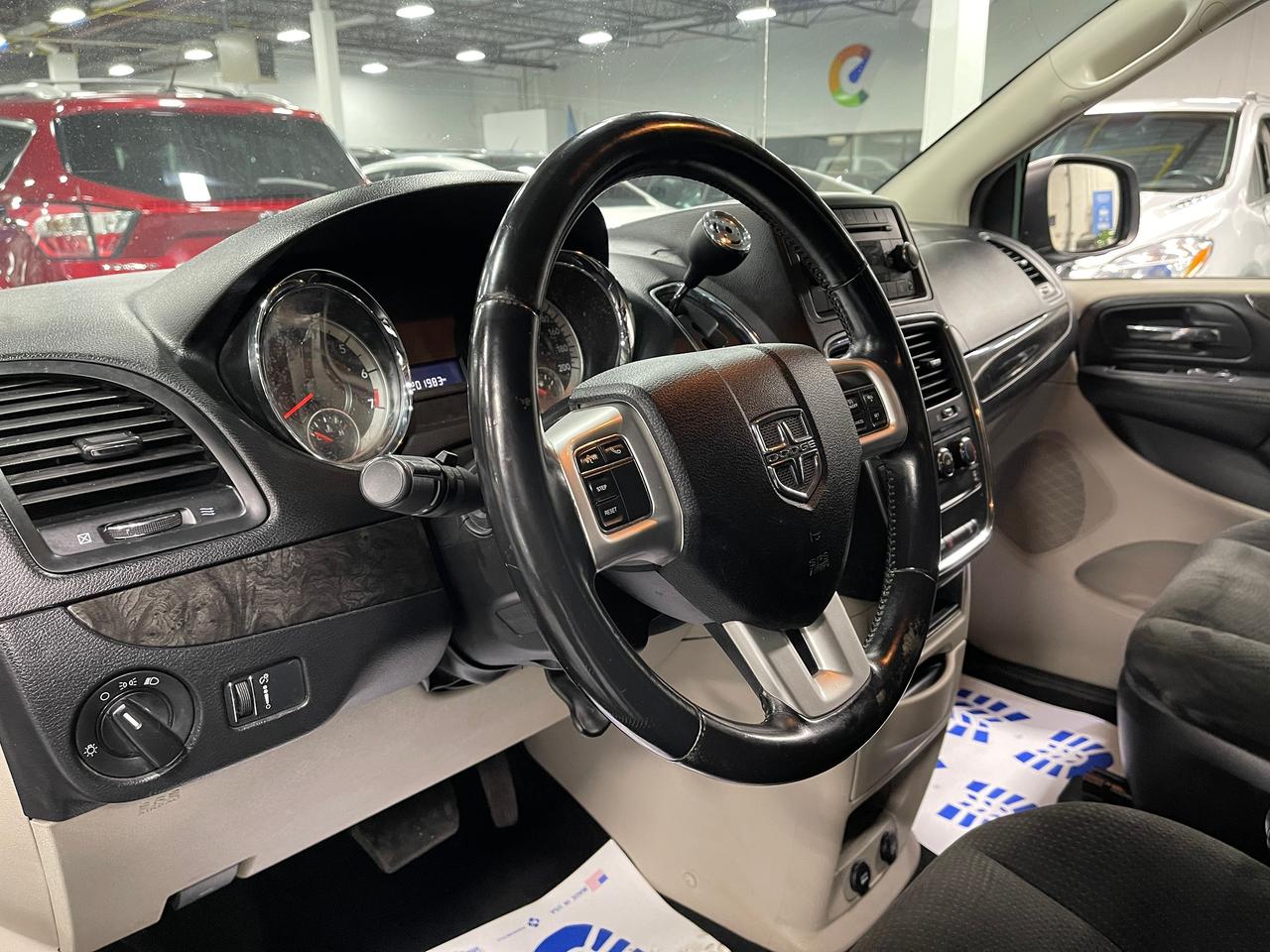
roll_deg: +1.0
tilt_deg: -18.4
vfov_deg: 54.9
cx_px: 635
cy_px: 476
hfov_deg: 69.4
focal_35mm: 25
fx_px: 917
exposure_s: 1/60
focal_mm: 5.1
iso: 500
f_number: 1.6
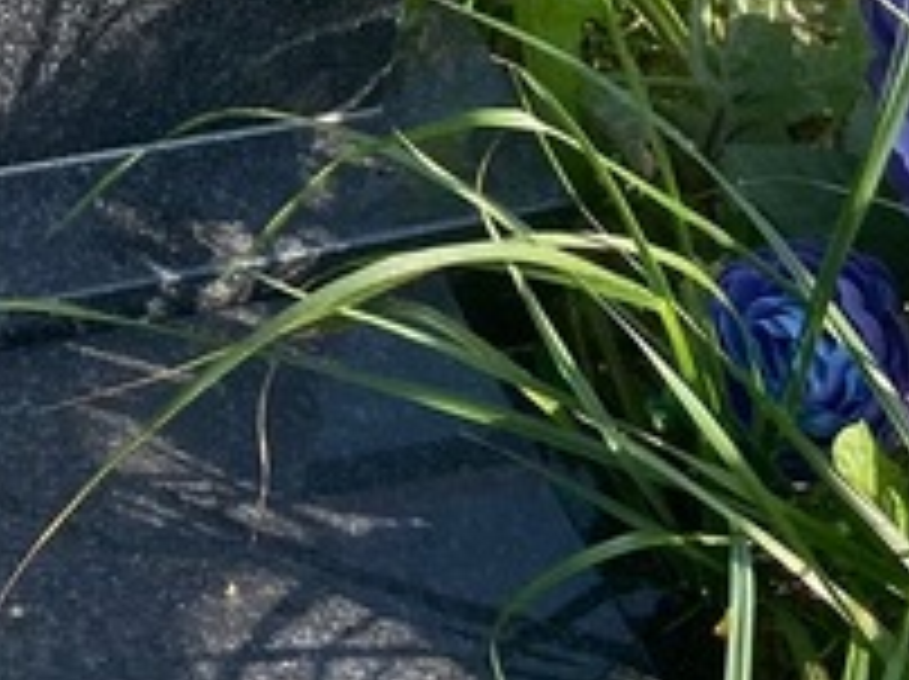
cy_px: -657
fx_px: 2702
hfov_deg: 18.1
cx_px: -207
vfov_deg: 12.7
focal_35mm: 103
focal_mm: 4.25
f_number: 1.8
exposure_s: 1/1025
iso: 32
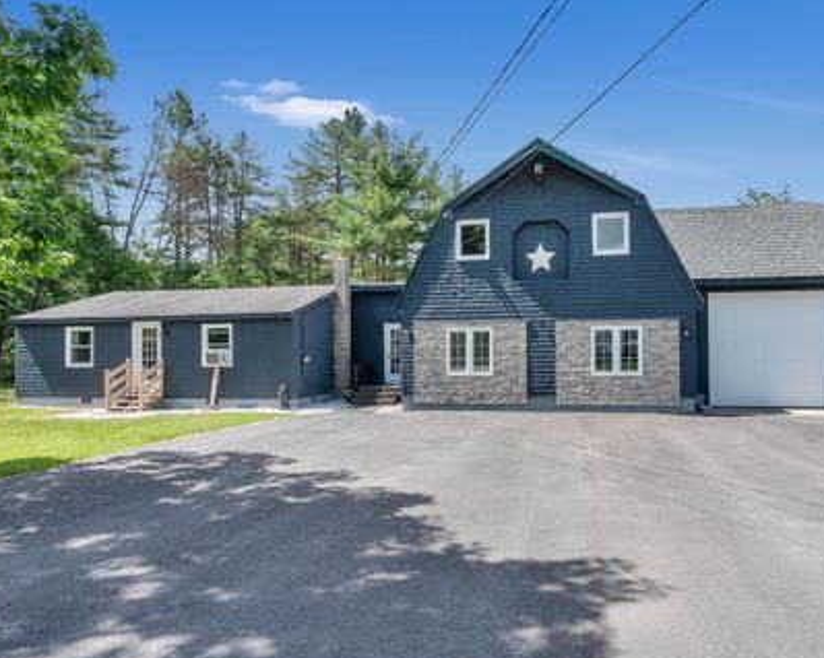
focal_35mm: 20
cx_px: 494
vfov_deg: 68.1
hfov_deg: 79.5
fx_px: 488
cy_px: 339
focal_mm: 17
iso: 800
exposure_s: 1/1000
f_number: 8
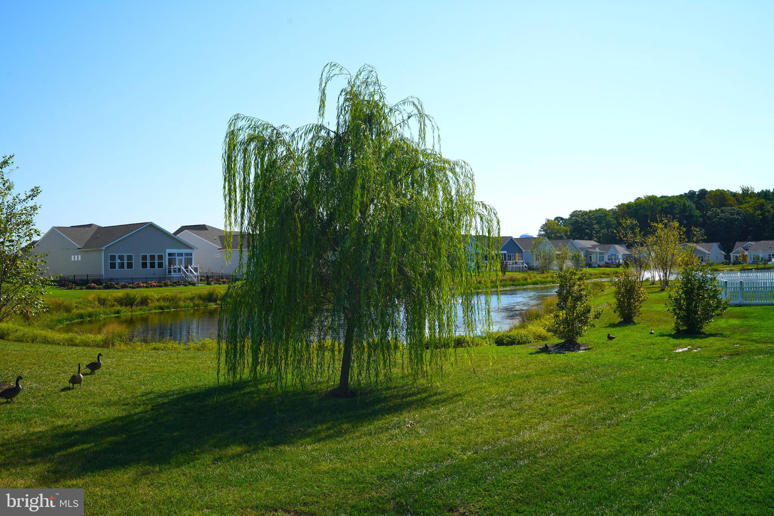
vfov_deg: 37.9
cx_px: 387
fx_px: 753
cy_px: 258
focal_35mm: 35
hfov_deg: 54.4
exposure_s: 1/160
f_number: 10
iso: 100
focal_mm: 35
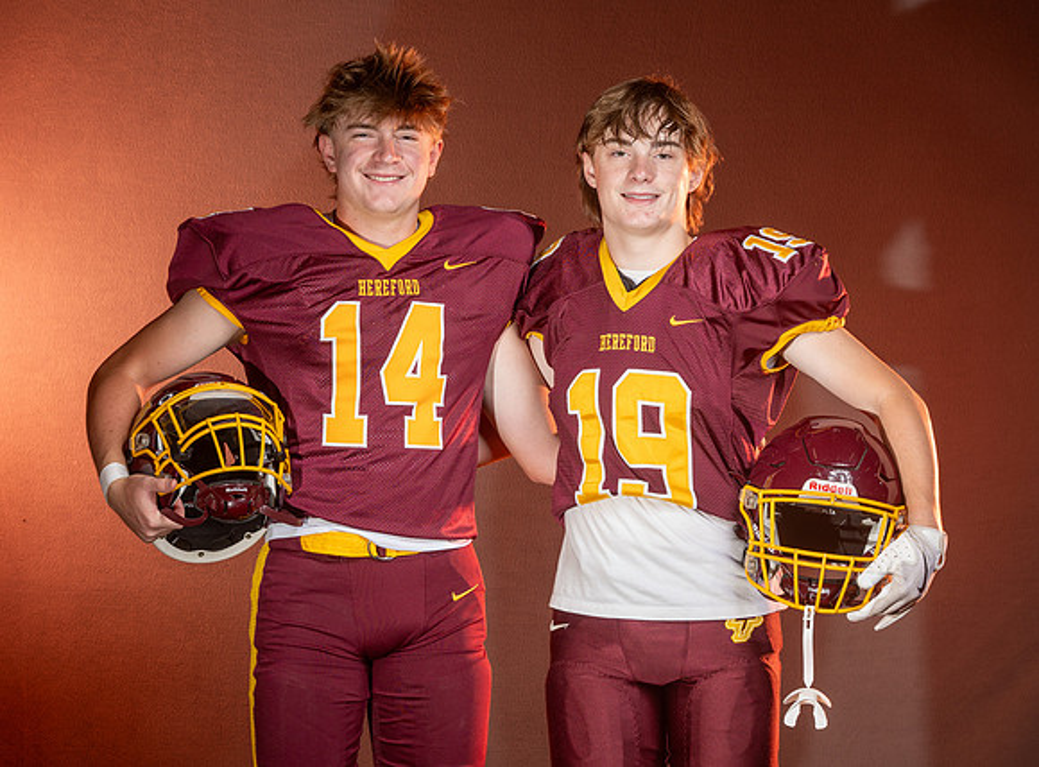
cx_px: 491
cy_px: 285
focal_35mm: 137
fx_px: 4098
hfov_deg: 14.4
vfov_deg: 10.7
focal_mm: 81
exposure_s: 1/200
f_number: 6.3
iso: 80
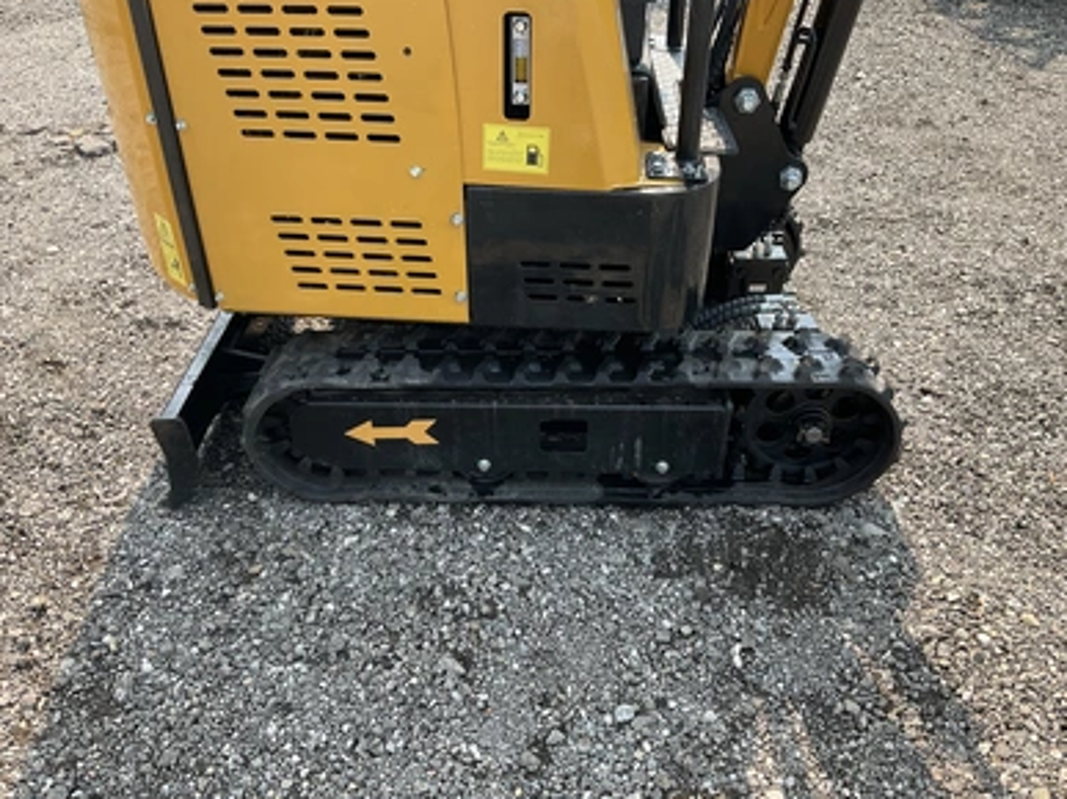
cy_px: 394
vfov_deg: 46.8
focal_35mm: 30
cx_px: 527
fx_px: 924
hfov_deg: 60.0
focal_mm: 3
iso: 25
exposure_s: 1/435
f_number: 1.8
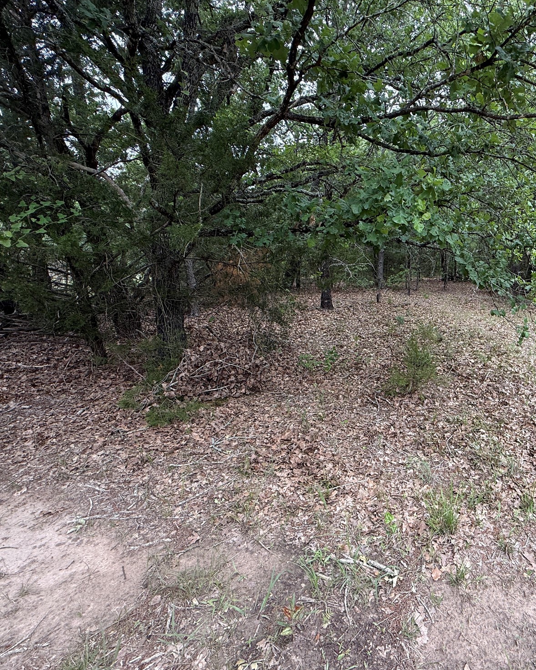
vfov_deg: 83.3
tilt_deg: -10.5
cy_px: 329
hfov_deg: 66.5
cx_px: 400
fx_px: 377
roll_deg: -0.1
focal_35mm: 19
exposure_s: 1/213
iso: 50
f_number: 2.2
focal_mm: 2.22
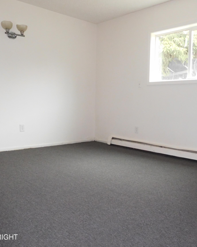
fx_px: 240
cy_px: 123
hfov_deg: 44.3
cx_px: 120
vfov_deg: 54.2
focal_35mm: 33
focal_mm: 4.5
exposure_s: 1/30
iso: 560
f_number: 3.4
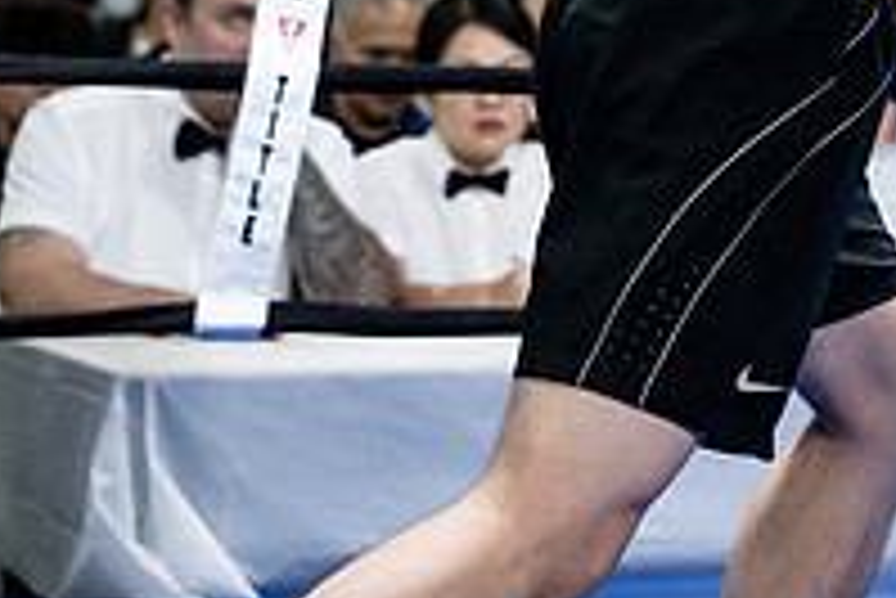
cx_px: 1234
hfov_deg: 9.8
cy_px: -65
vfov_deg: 6.7
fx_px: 5081
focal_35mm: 204
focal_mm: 70
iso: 8000
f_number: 2.8
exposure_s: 1/1000
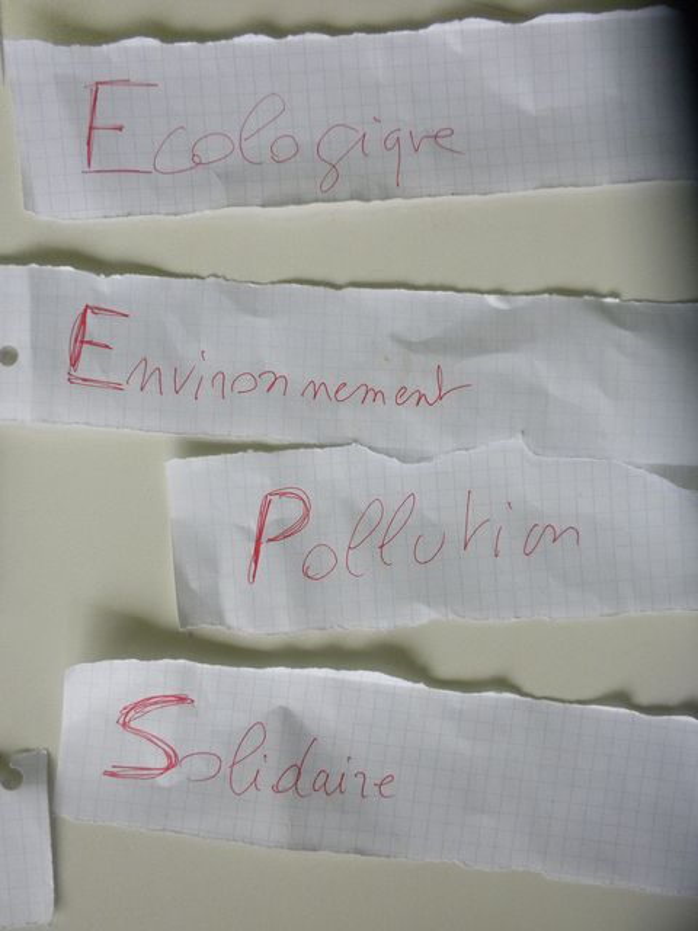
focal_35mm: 37
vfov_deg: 50.1
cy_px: 466
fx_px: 995
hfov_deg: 38.7
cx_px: 349
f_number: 3.5
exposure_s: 1/320
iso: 325
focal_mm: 6.6
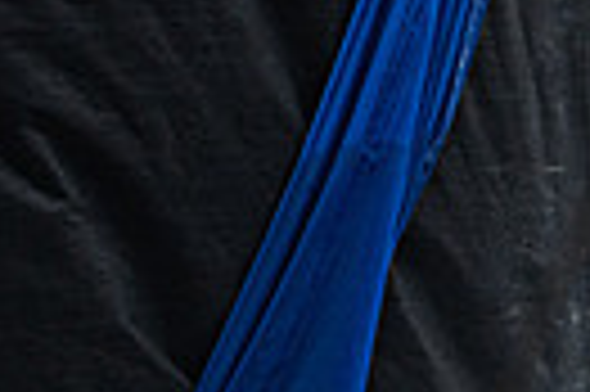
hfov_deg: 1.1
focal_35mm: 1793
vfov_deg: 0.8
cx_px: 1705
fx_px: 29349
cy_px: 595
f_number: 8
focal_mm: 300
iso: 400
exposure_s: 1/3200
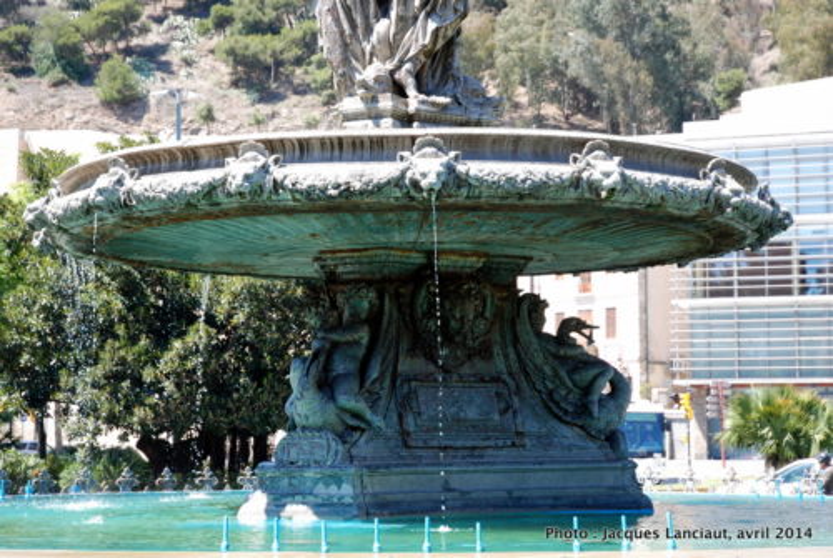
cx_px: 416
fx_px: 1668
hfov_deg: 28.0
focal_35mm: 72
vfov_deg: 19.0
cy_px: 279
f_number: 4.5
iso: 400
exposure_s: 1/400
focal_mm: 48
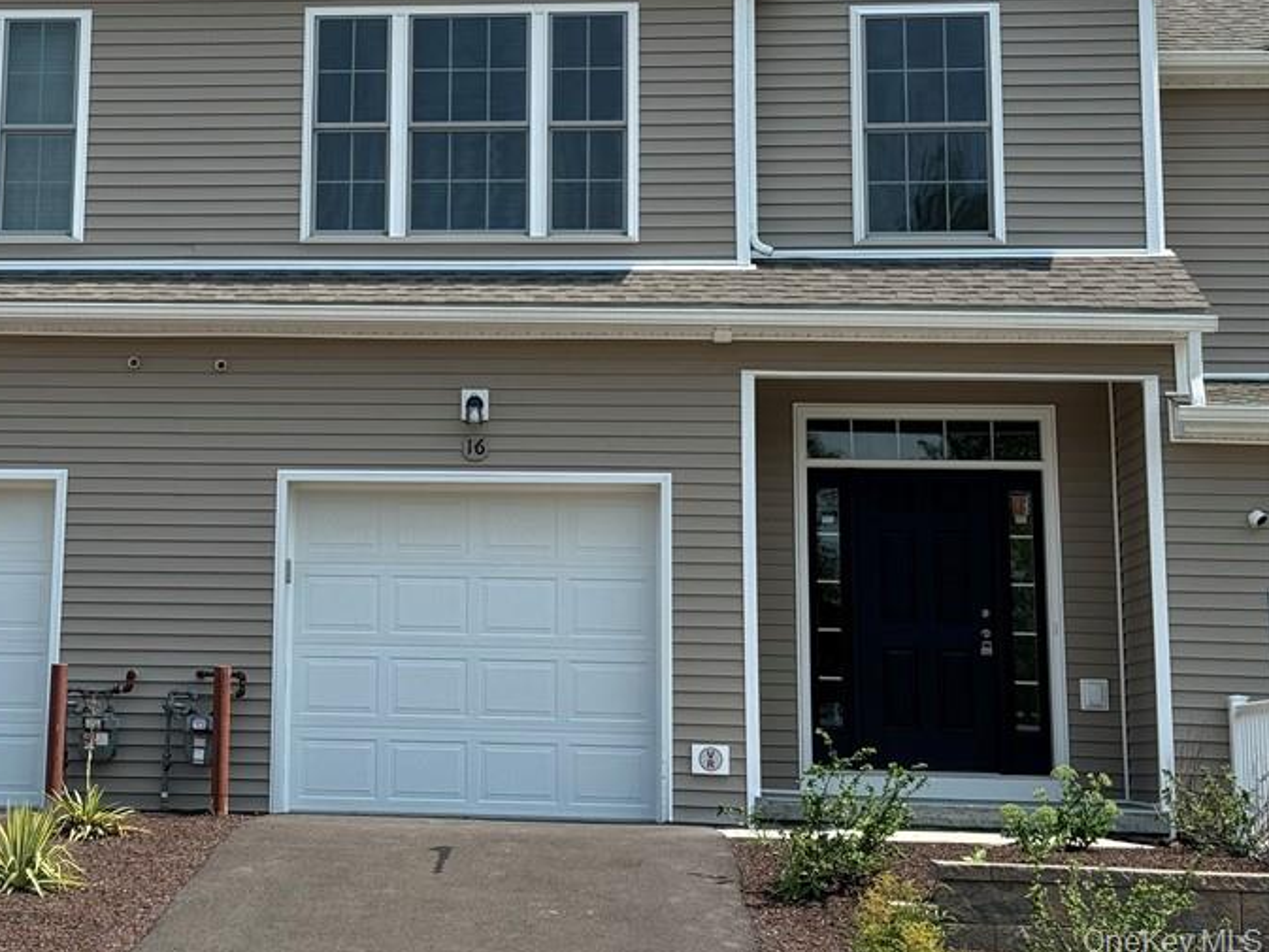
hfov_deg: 26.3
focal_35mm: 73
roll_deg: -1.2
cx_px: 309
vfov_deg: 20.0
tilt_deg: +10.4
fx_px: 2677
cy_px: 241
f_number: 1.78
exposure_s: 1/2959
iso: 64
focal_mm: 6.76
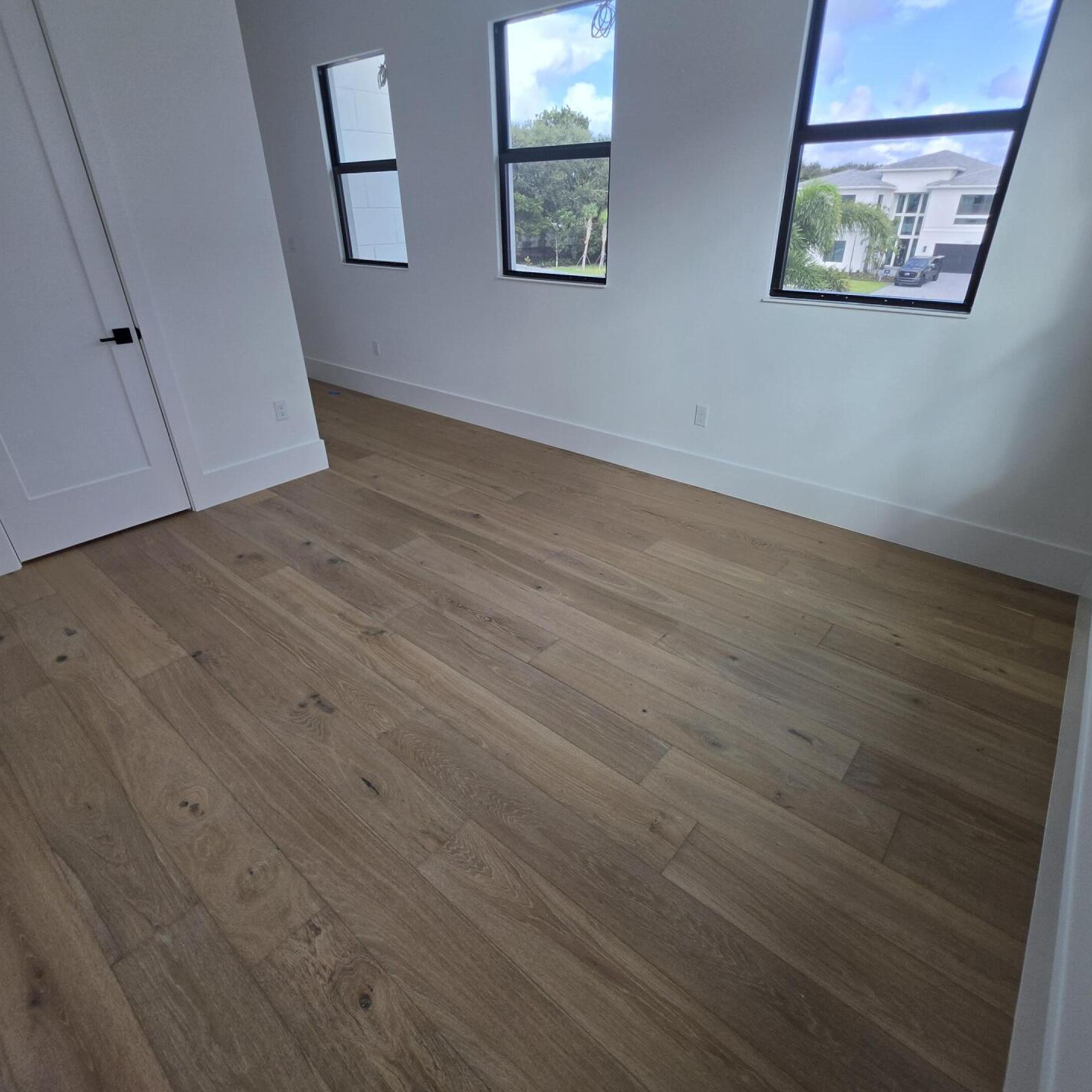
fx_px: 571
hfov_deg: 87.4
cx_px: 548
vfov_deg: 87.4
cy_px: 541
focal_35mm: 16
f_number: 1.9
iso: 32
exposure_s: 1/304
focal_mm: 2.2
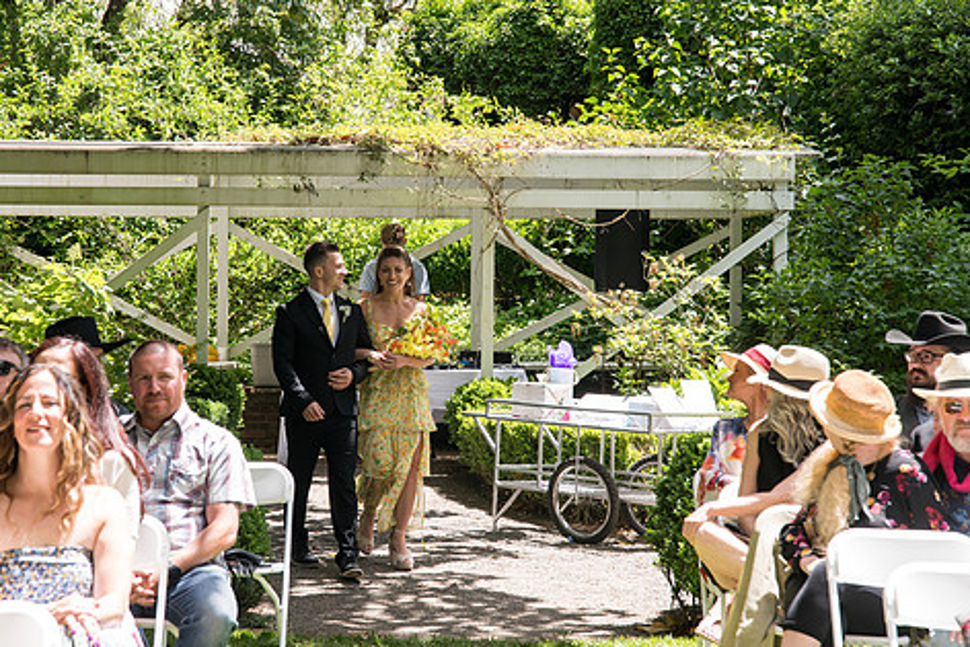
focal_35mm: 86
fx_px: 2318
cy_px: 293
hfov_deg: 23.6
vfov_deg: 15.9
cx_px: 413
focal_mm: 70
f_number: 6.3
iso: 400
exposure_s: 1/320
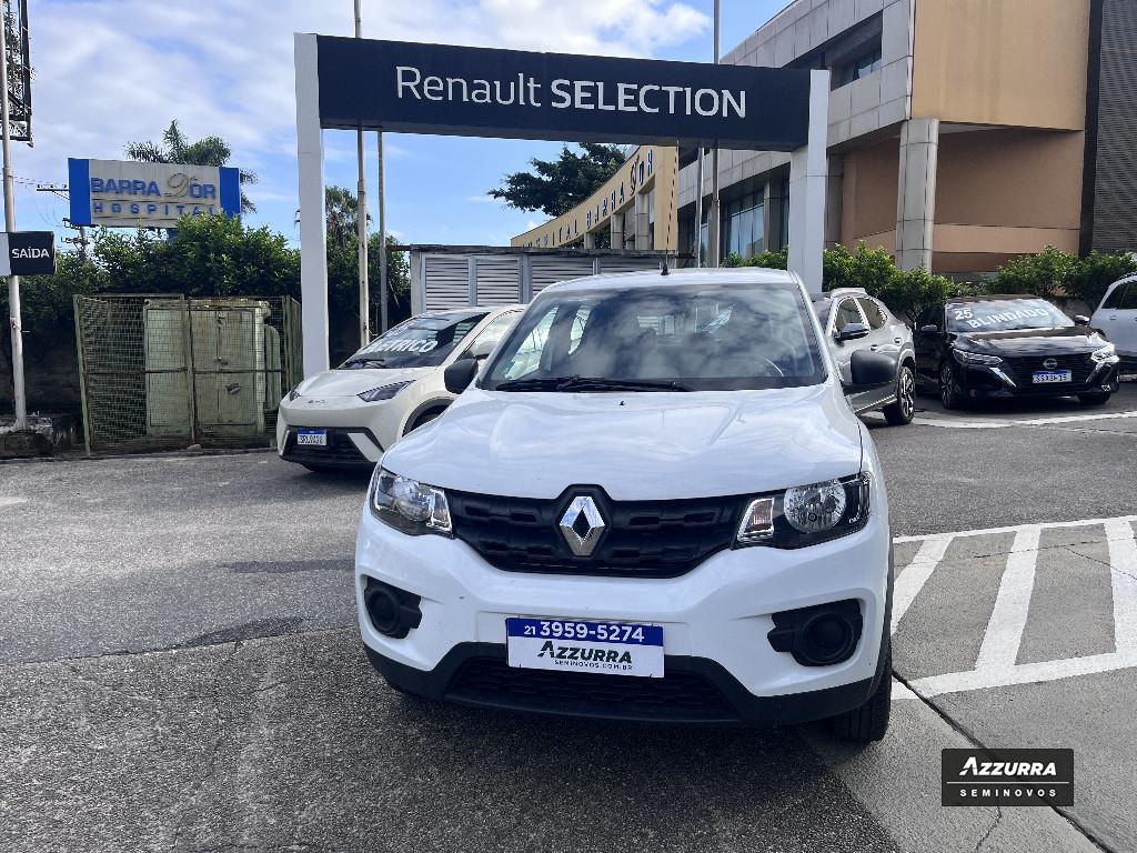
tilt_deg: -5.9
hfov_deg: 67.3
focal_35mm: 26
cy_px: 426
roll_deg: -0.5
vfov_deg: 53.1
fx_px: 854
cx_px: 568
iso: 50
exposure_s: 1/1923
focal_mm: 5.1
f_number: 1.6
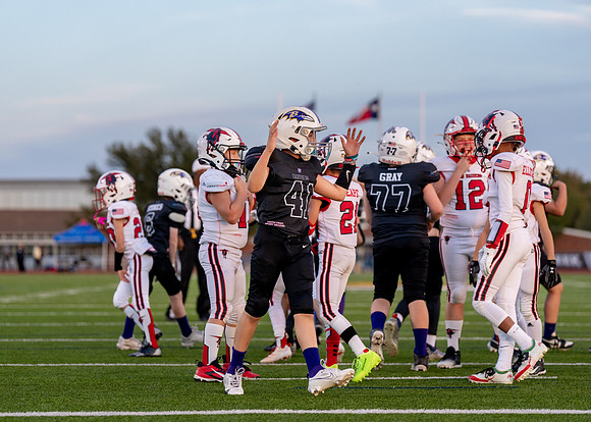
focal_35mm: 126
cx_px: 296
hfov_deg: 15.9
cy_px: 211
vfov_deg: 11.4
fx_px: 2110
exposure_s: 1/1250
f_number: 2.8
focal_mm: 120
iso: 800
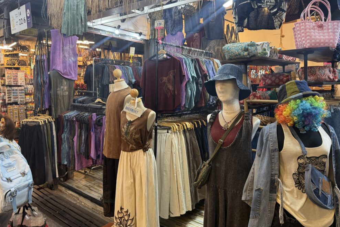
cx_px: 171
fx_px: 245
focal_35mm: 26
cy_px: 97
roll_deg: -0.5
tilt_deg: +1.1
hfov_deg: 69.4
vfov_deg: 49.4
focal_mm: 6.76
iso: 160
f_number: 1.78
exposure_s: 1/100
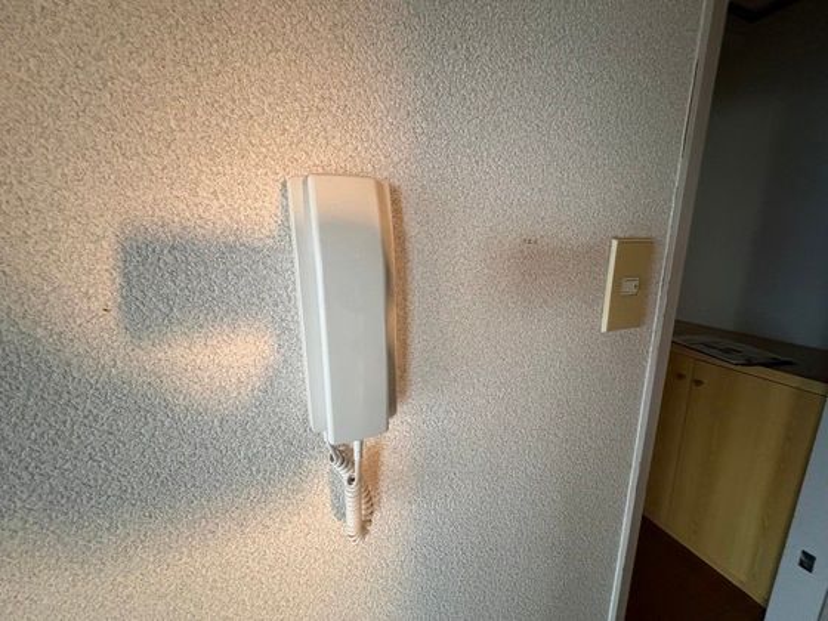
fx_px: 335
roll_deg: +1.1
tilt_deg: -11.8
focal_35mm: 14
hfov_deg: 102.1
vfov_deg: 85.7
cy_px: 310
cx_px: 414
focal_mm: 2.22
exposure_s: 1/44
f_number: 2.2
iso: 800
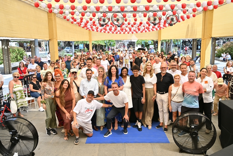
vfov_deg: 40.0
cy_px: 78
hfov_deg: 57.2
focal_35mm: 33
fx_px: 214
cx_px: 116
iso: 200
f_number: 5.6
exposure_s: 1/400
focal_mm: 33
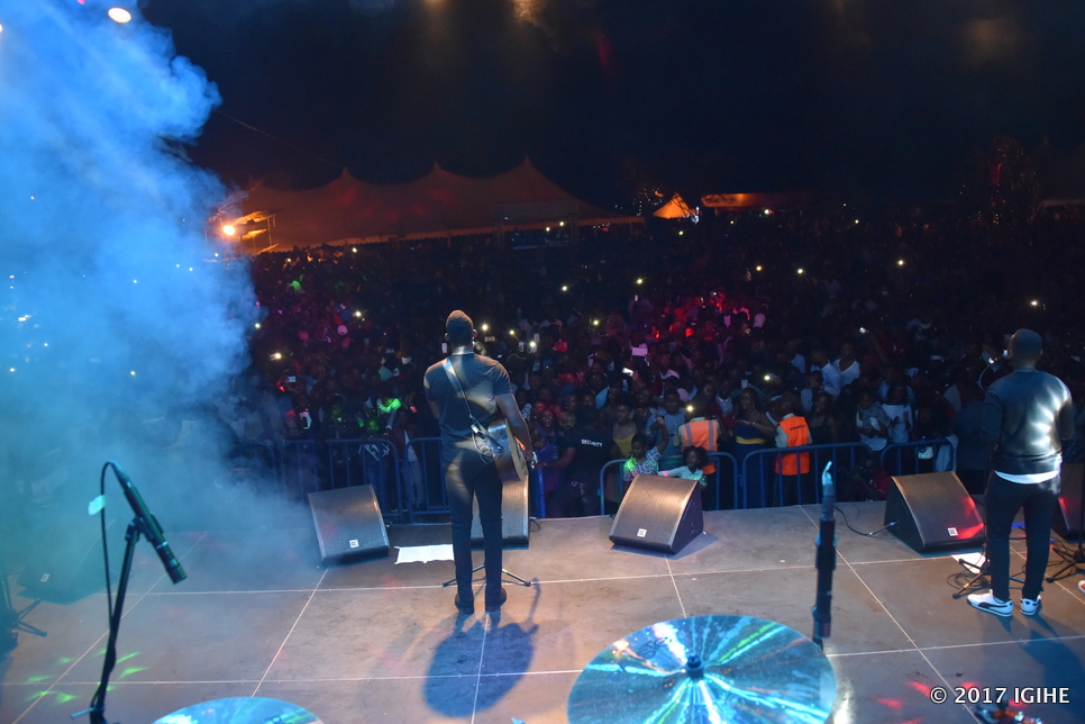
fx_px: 874
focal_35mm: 29
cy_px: 354
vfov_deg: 45.0
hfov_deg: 63.7
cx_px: 542
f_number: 4
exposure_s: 1/500
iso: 3200
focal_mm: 28
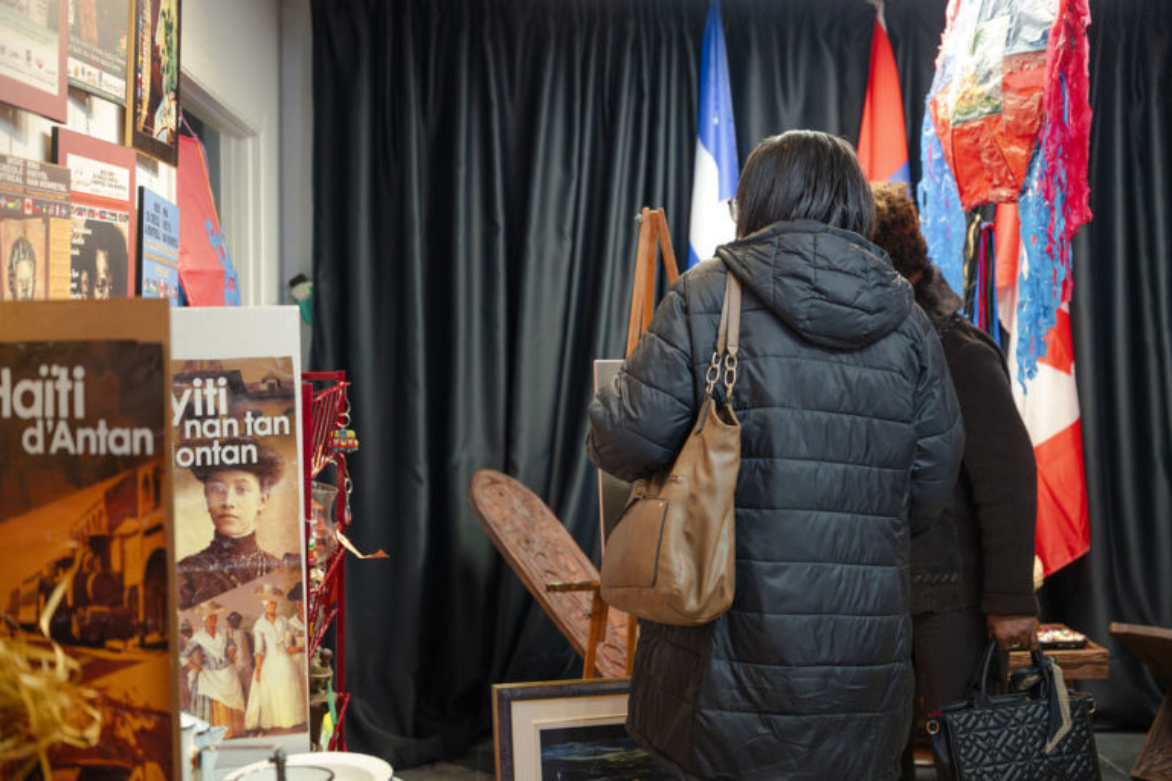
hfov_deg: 42.7
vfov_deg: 29.2
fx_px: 1497
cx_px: 586
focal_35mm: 46
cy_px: 390
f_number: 2.8
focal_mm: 46
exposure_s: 1/160
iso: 3200
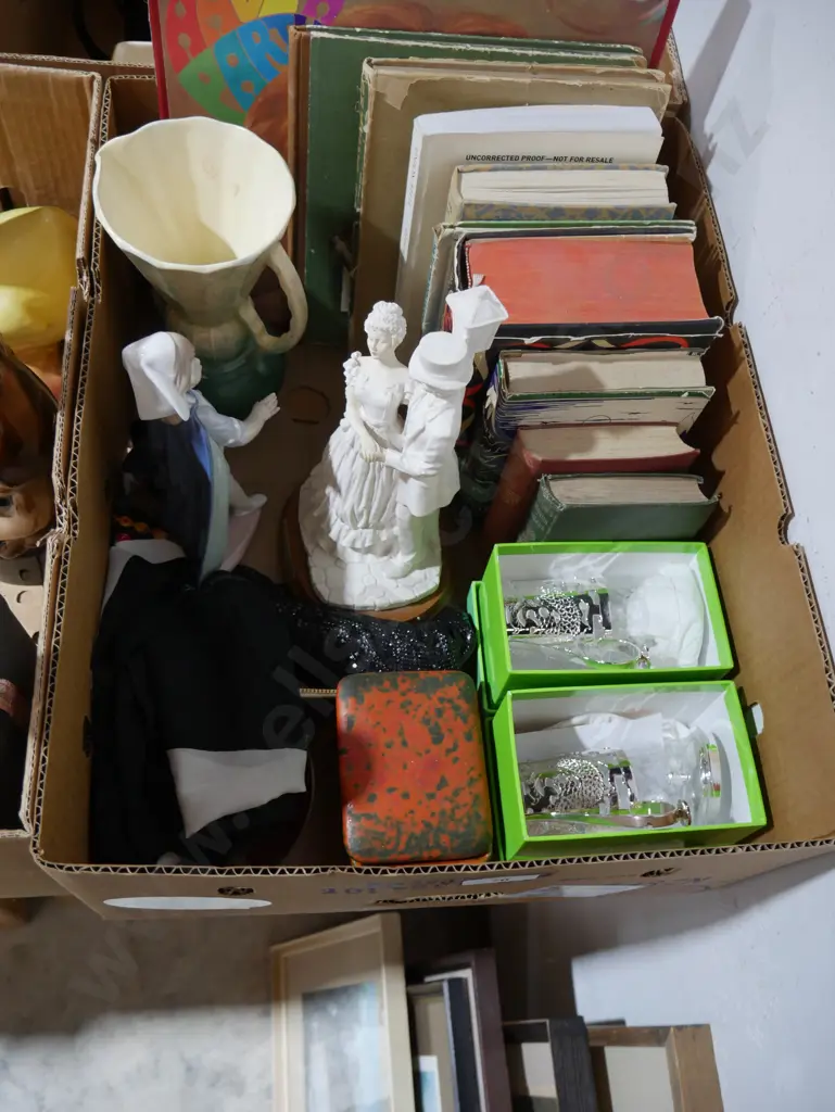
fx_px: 964
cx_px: 418
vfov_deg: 59.9
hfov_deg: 46.8
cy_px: 556
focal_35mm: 30
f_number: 3.6
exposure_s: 1/60
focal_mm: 15
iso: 1000
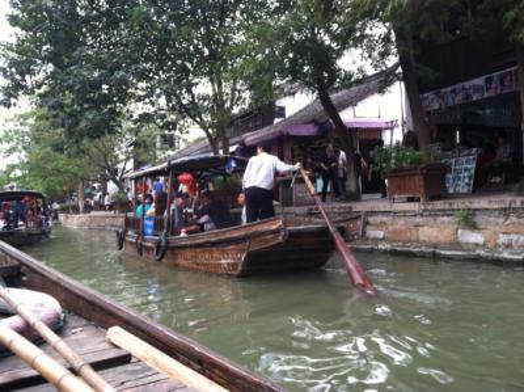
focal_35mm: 35
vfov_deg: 40.6
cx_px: 262
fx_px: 529
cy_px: 196
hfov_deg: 52.7
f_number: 2.8
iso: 100
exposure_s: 1/60
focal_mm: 3.85
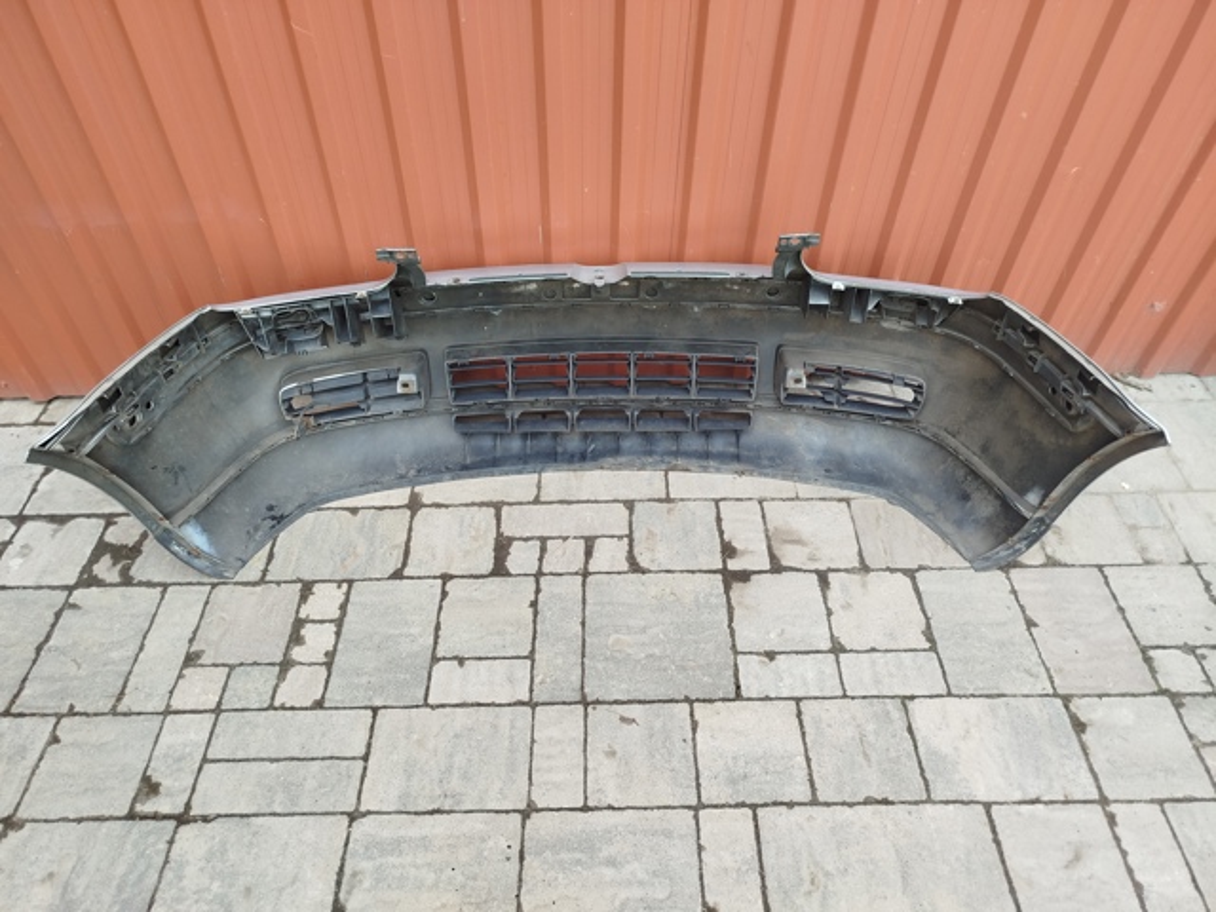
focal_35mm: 24
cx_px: 608
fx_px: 843
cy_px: 456
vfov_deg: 56.8
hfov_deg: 71.6
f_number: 1.7
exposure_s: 1/134
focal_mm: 5.31
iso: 50
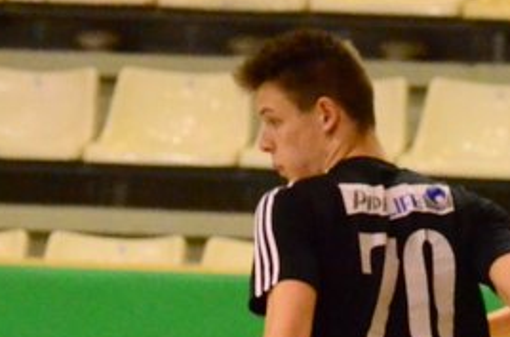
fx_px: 8908
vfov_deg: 2.2
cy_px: 415
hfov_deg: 3.3
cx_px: 725
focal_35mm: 631
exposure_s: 1/500
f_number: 5.6
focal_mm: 125
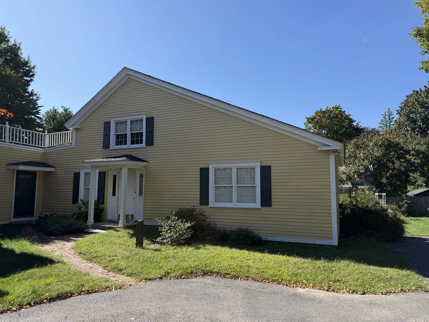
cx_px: 214
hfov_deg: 71.6
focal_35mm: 24
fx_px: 297
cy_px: 161
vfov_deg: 56.8
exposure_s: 1/3021
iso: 80
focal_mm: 6.76
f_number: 1.78
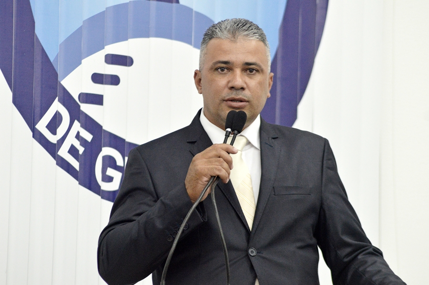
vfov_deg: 4.8
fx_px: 3393
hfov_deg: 7.2
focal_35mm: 285
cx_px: 214
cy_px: 142
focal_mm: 190
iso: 1600
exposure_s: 1/60
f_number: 4.8
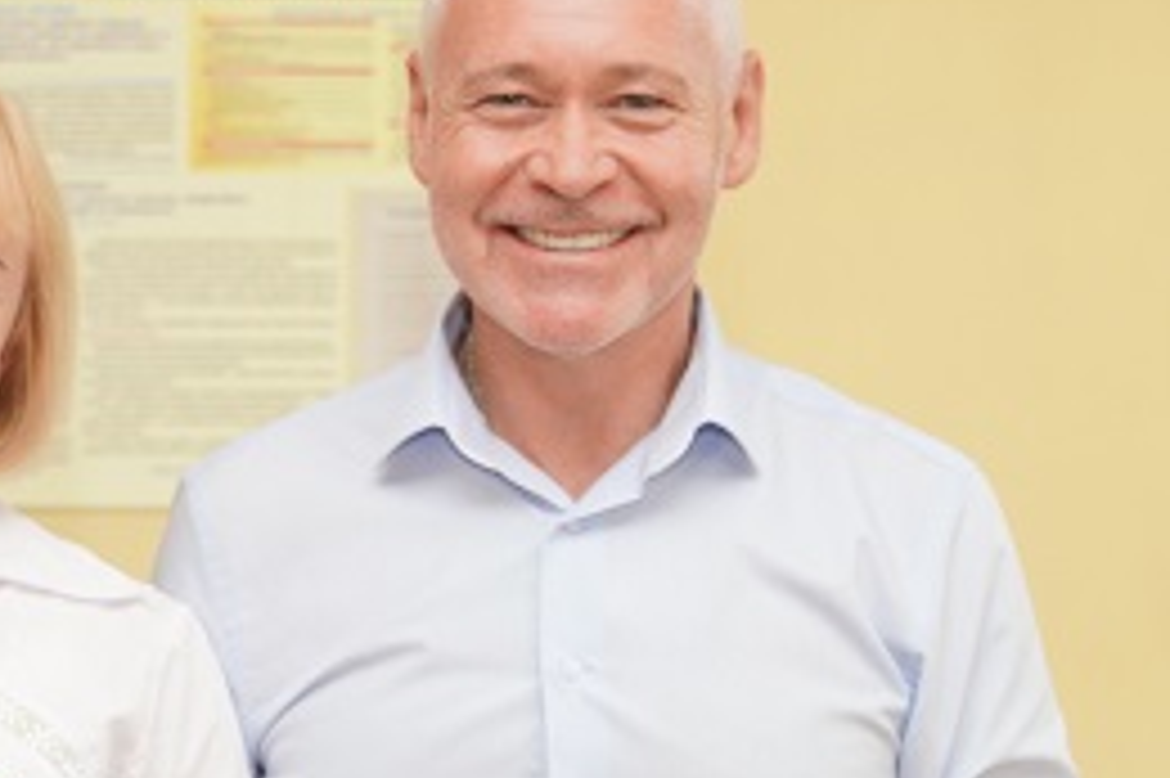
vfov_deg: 11.6
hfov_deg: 17.4
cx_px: 243
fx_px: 3800
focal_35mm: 117
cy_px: 807
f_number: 4
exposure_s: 1/200
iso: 640
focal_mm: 38
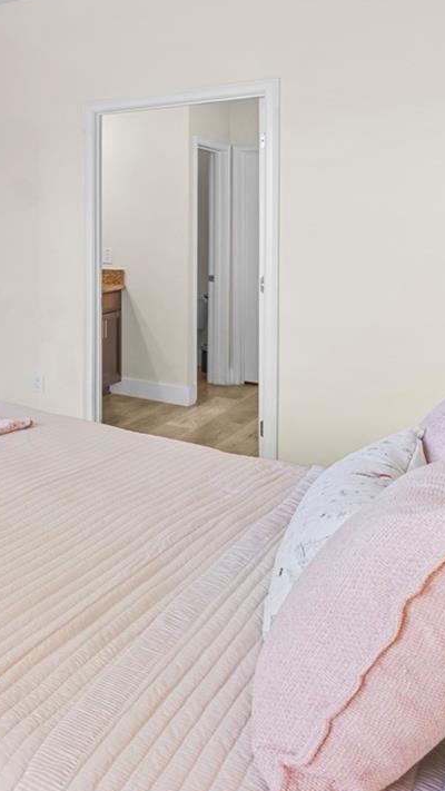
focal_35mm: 33
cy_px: 244
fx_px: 692
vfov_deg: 57.7
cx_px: -261
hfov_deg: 24.9
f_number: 8
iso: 64
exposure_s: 1.3
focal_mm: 14
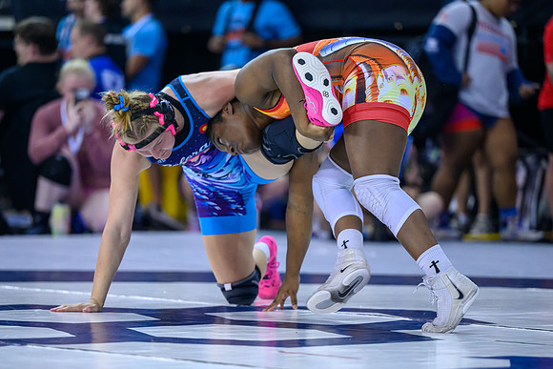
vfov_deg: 7.1
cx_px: 284
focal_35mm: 193
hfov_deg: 10.7
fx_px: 2960
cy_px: 208
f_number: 2.8
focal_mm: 165
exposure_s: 1/800
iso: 3200
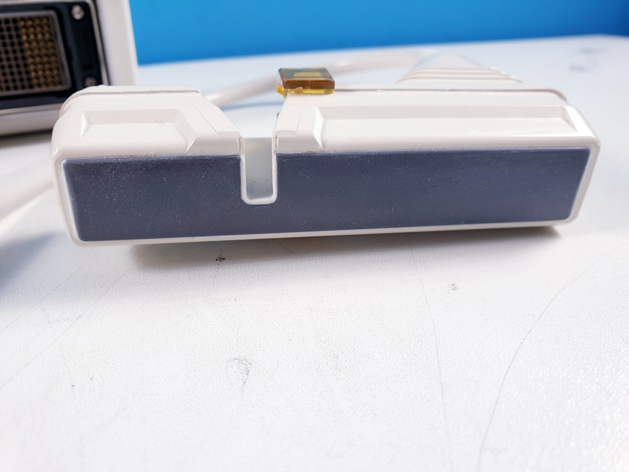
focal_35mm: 26
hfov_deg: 67.3
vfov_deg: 53.1
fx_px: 472
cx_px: 314
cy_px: 236
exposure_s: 1/50
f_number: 2.4
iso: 64
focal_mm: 4.3
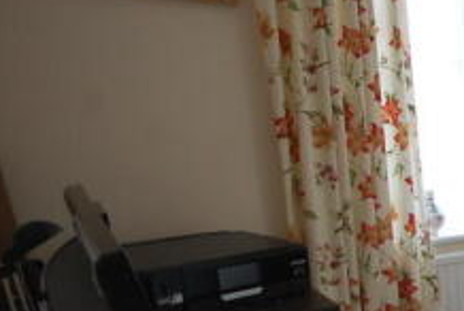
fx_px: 581
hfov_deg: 29.2
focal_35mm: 45
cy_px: 268
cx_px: 677
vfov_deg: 29.0
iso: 400
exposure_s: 1/60
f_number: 4
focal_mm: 10
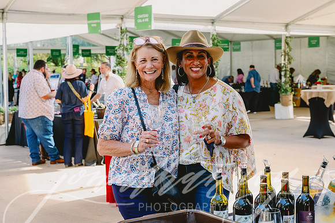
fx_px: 521
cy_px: 112
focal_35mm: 56
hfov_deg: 35.6
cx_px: 168
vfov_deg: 24.2
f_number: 7.1
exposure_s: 1/60
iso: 400
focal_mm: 56
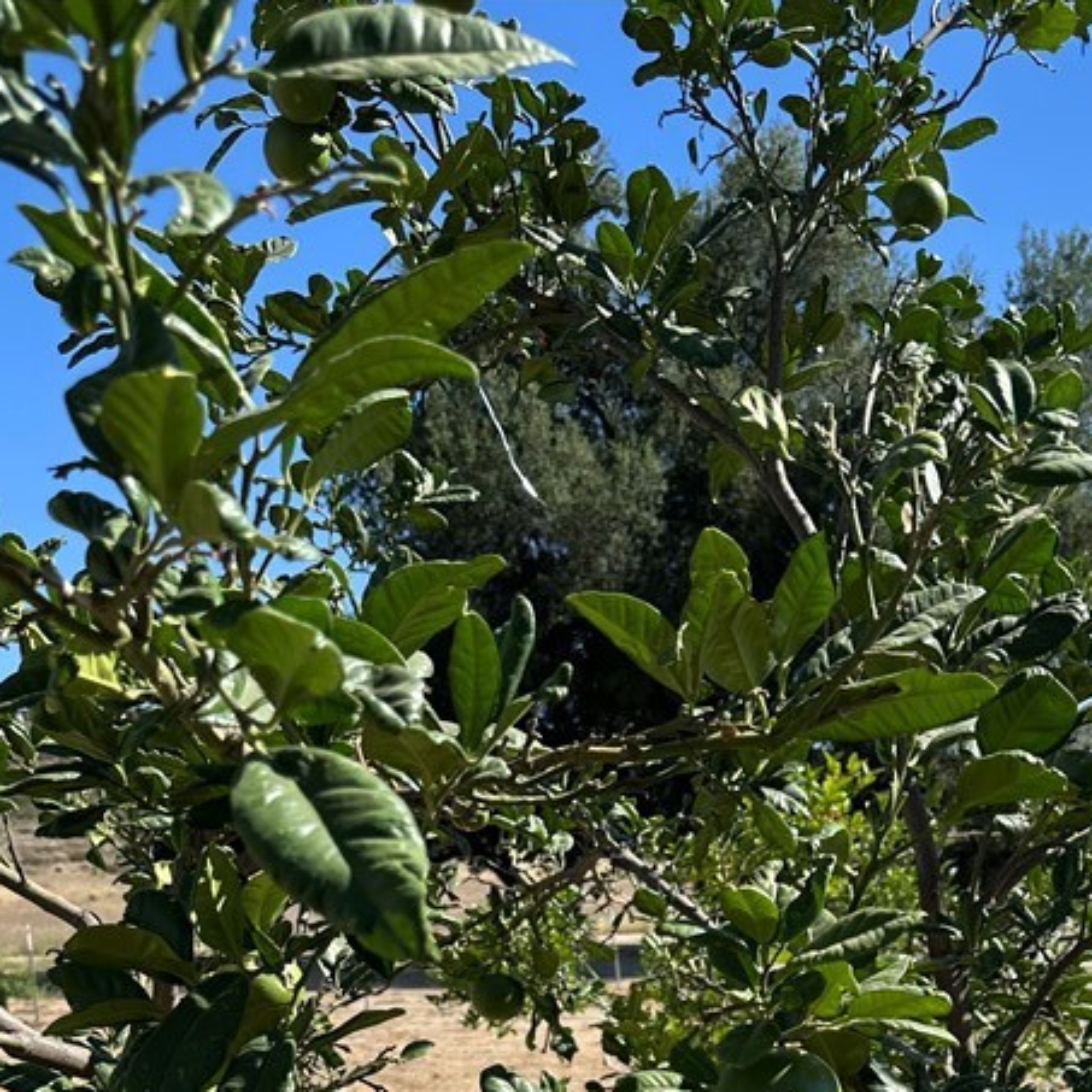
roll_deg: +0.5
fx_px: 1713
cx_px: 701
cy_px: 1227
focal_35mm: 48
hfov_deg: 35.1
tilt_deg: -8.0
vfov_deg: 31.1
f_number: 1.78
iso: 80
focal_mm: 6.86
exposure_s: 1/2525
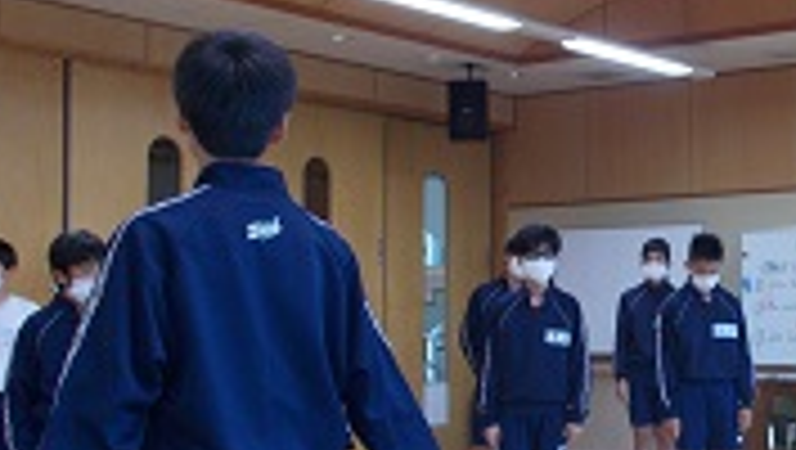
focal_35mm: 73
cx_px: 715
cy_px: 279
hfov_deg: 27.9
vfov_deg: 16.6
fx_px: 1542
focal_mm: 6
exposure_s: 1/25
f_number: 3.6
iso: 125
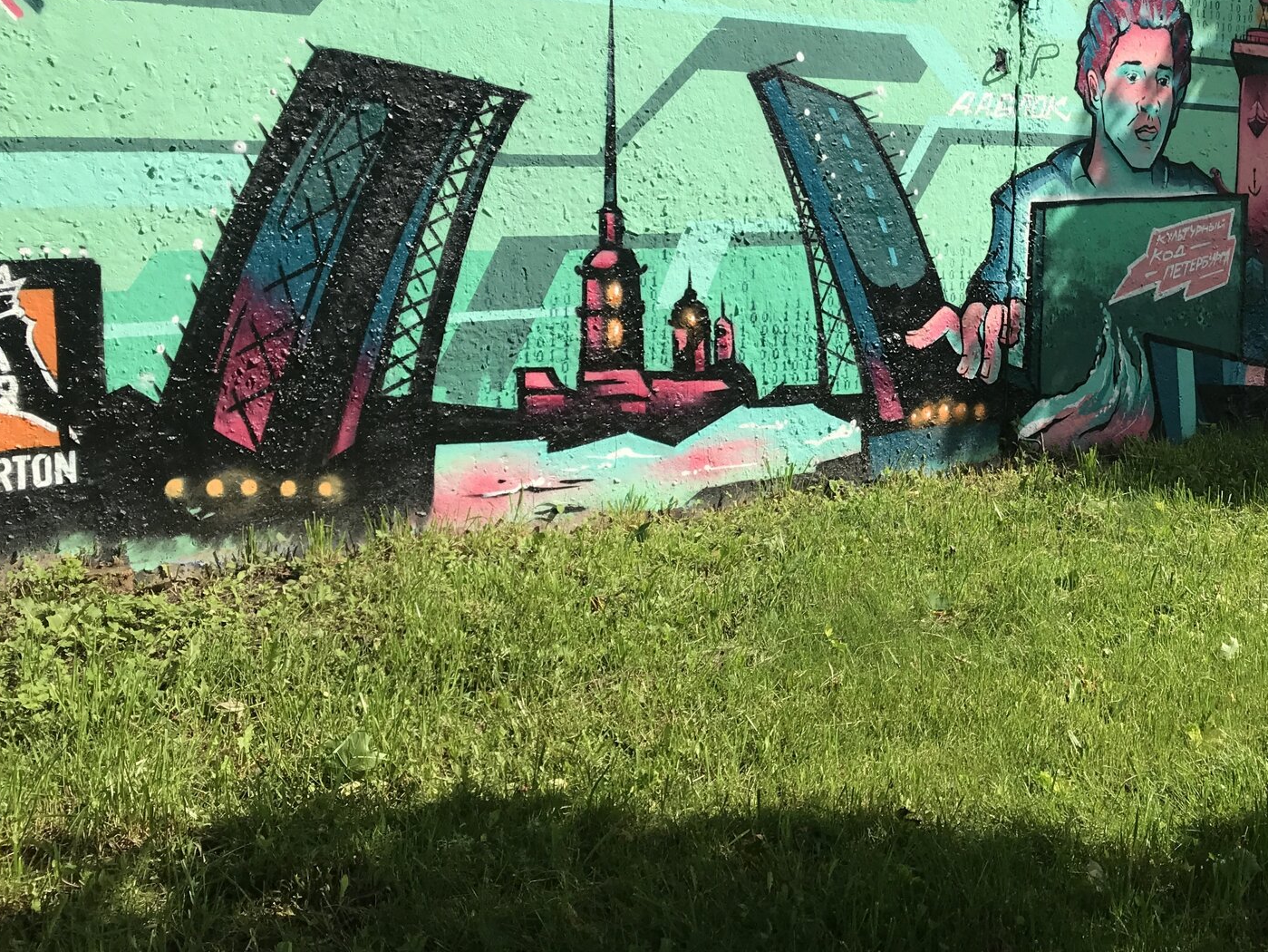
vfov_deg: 34.7
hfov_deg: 44.8
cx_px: 886
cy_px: 285
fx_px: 1502
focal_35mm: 41
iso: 20
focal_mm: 3.99
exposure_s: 1/2519
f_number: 1.8
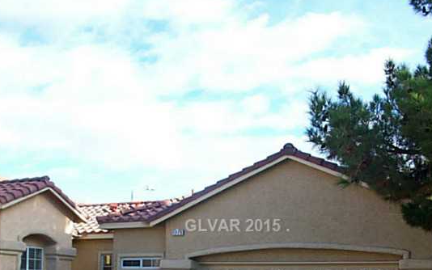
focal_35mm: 54
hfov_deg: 37.5
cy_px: 226
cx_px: 234
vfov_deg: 23.5
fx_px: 636
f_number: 2.8
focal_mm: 5.7
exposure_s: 1/425
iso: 80
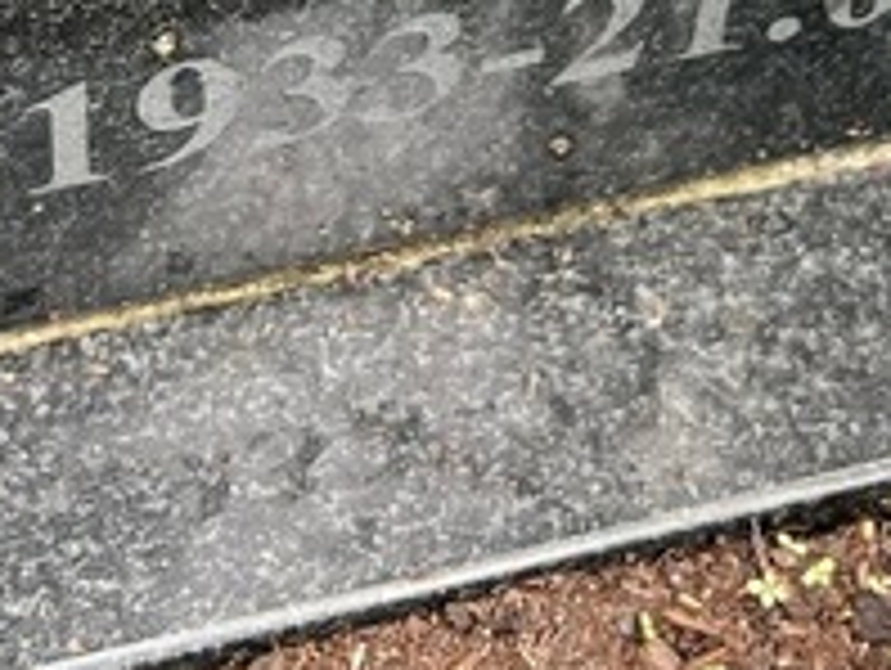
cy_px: -405
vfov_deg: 13.2
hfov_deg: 18.7
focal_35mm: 105
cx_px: 450
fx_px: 2706
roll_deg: -5.7
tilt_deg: -40.9
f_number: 1.5
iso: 80
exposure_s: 1/121
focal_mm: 5.7
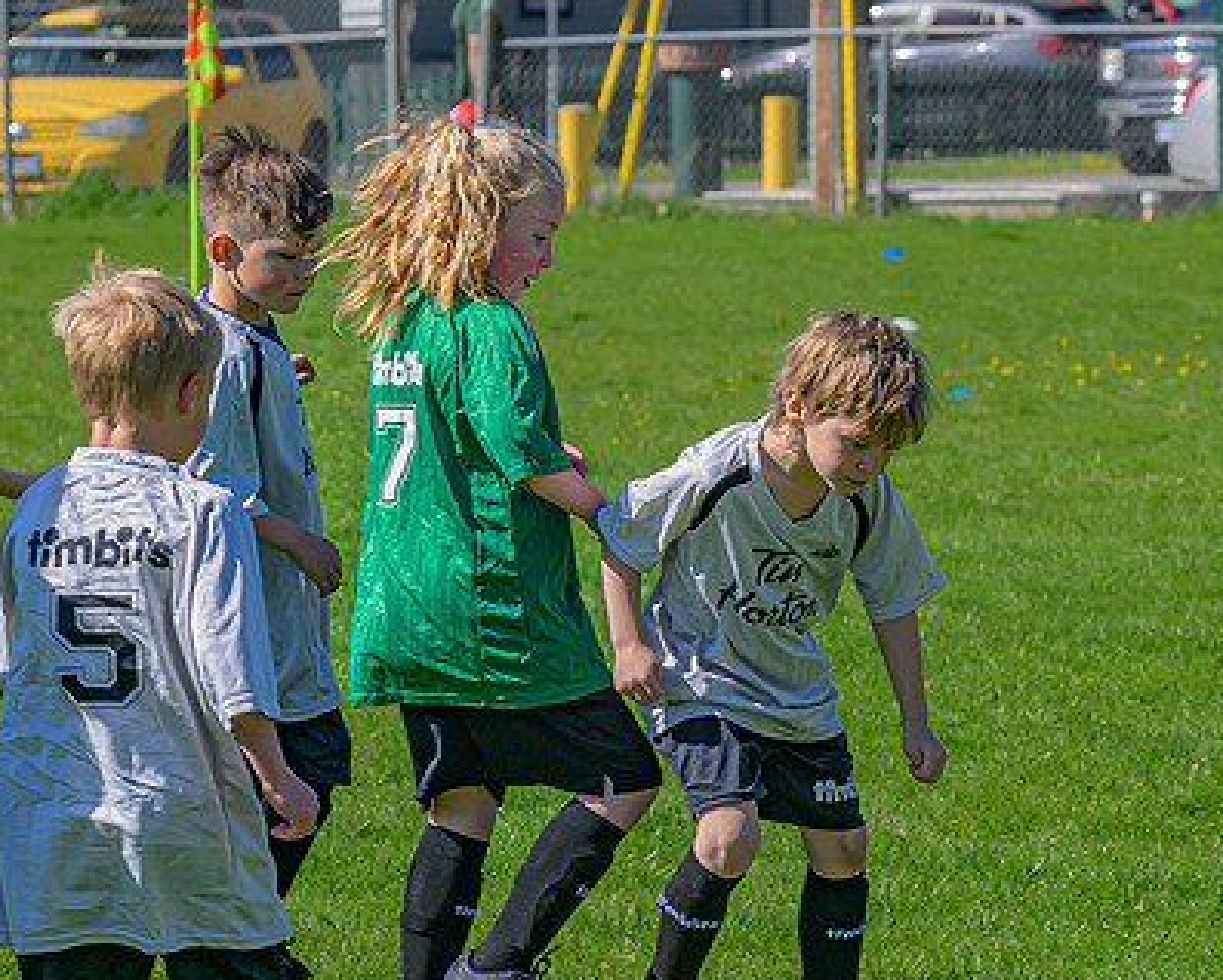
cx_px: 1005
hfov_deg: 6.9
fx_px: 10067
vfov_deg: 5.6
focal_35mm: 278
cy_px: 664
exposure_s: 1/500
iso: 280
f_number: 6.3
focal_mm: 103
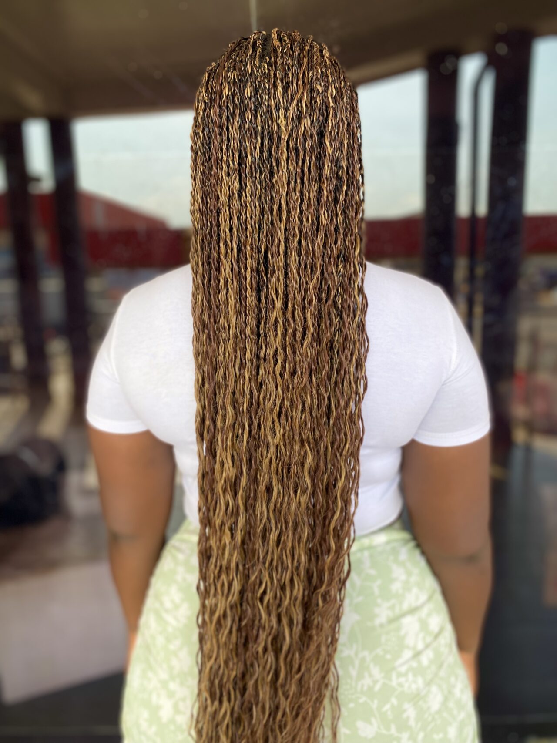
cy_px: 372
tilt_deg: -10.3
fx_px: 558
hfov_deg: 53.1
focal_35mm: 26
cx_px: 278
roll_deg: +2.4
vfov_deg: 67.3
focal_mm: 4.25
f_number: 1.8
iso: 32
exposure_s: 1/341
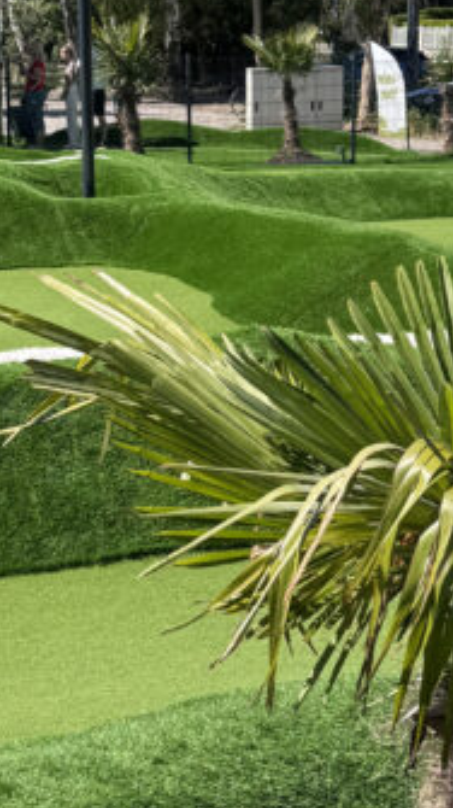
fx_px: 1711
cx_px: 188
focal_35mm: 80
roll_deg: -0.2
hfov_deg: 15.1
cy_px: 391
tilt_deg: -12.3
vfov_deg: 26.5
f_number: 1.78
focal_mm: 6.76
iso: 80
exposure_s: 1/2959
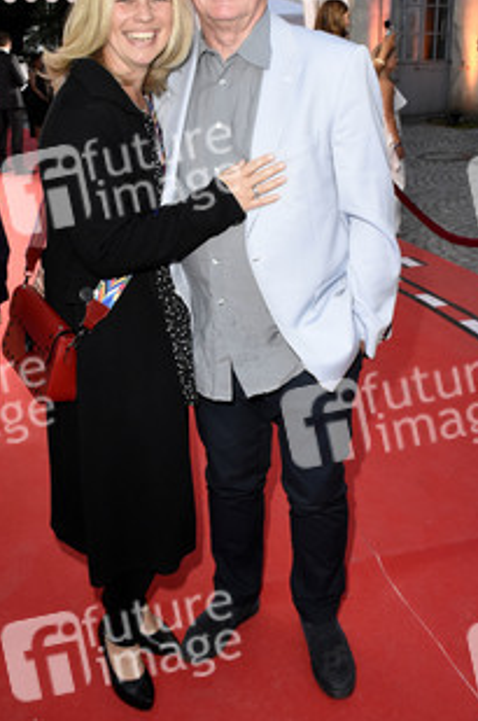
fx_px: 699
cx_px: 189
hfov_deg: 37.6
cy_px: 296
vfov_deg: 54.2
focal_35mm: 35
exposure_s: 1/60
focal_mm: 18
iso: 1600
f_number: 6.3
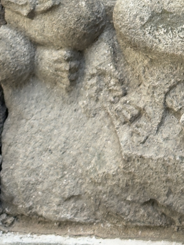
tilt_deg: -3.3
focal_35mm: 168
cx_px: 218
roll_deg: +0.9
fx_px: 1191
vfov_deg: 11.1
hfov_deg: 8.7
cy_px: -162
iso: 100
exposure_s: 1/242
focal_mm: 6.76
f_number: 1.78
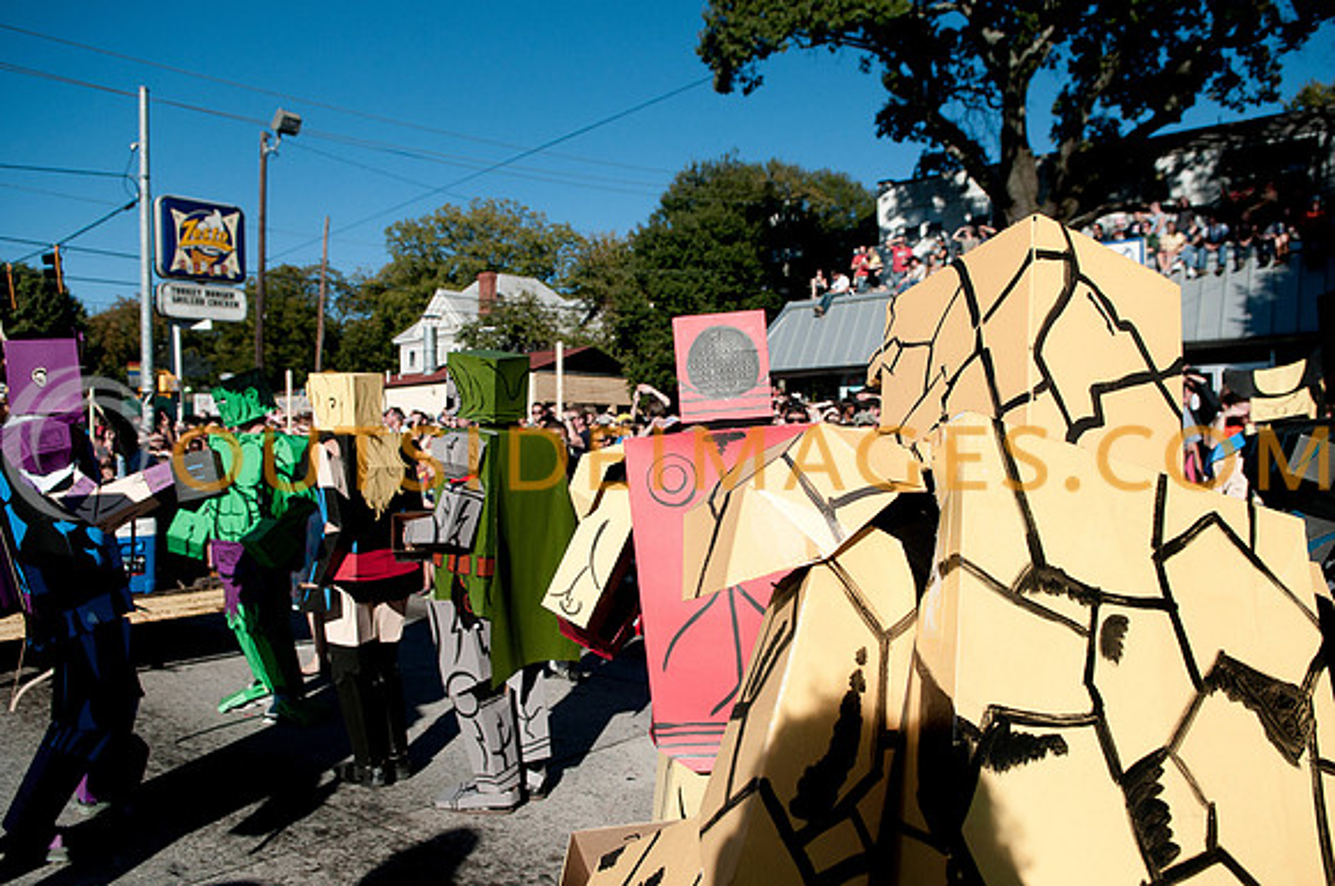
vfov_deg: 23.7
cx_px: 668
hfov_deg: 35.1
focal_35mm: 57
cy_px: 443
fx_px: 2111
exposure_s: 1/3200
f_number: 4
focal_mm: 38
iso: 250
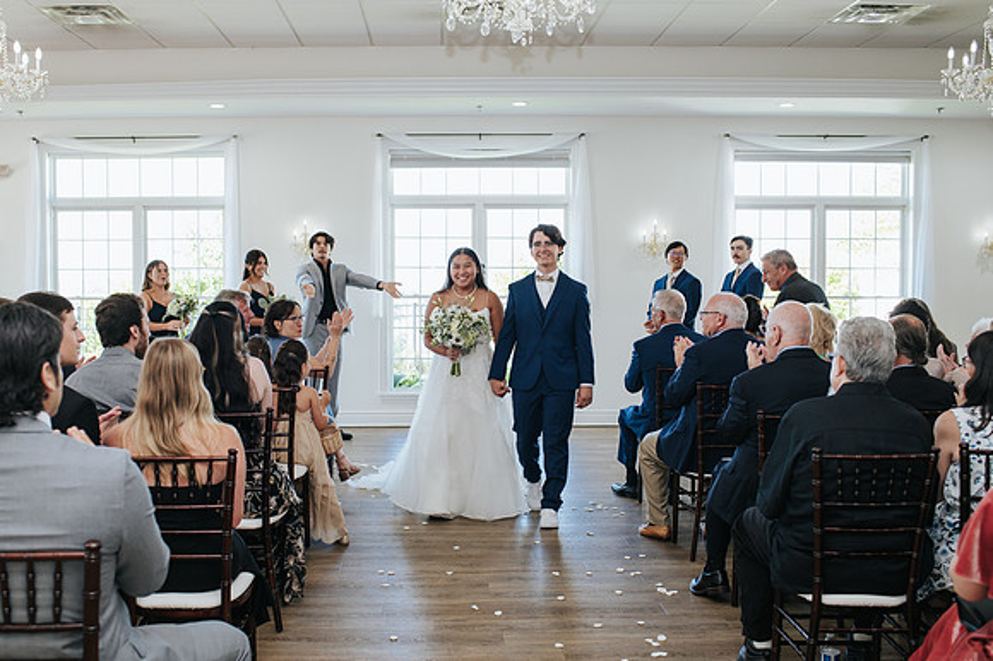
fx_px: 1106
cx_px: 428
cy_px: 351
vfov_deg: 33.3
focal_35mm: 40
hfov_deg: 48.2
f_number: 3.5
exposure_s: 1/200
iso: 800
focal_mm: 35
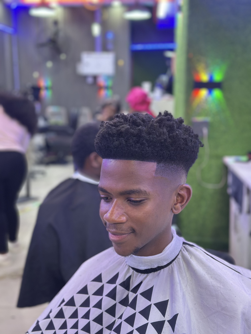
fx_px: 464
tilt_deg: -10.6
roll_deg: +0.4
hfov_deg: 30.3
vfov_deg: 39.7
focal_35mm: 48
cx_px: 126
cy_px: 167
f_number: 1.78
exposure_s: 1/50
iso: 160
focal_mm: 6.86
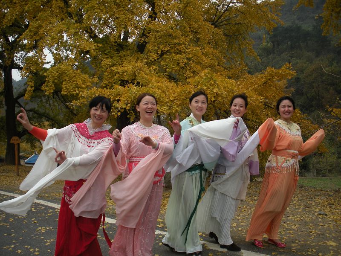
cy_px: 128
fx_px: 345
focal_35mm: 35
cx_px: 170
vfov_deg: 40.7
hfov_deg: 52.6
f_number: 3.5
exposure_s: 1/108
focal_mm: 6.3
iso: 64
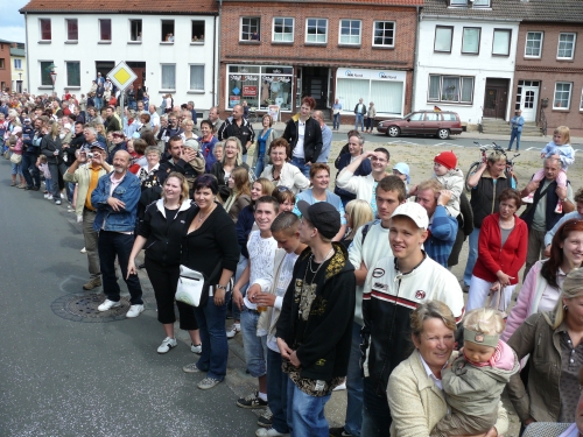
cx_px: 292
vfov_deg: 40.7
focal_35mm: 35
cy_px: 218
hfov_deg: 52.6
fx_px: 589
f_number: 3.6
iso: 100
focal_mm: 7.4
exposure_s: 1/640
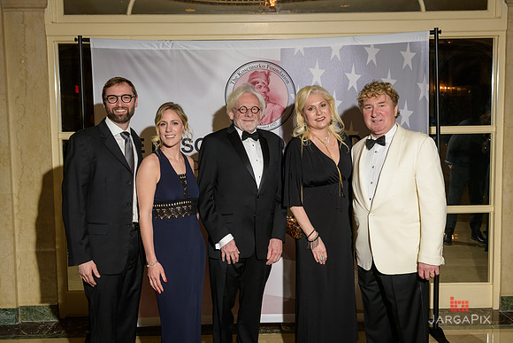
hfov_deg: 48.4
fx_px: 570
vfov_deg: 33.4
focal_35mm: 40
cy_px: 172
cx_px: 256
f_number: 5
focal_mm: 40
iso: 800
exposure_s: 1/100
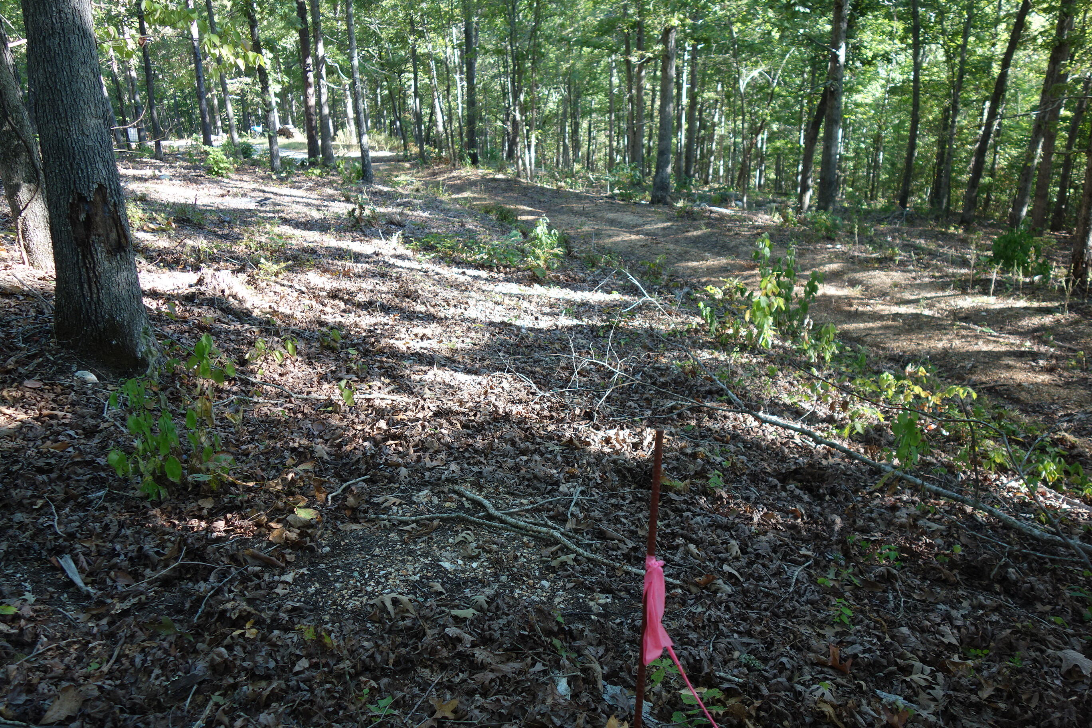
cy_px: 364
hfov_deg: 65.5
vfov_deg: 46.4
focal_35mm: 28
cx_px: 546
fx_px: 849
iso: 125
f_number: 2.5
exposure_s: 1/100
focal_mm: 10.4
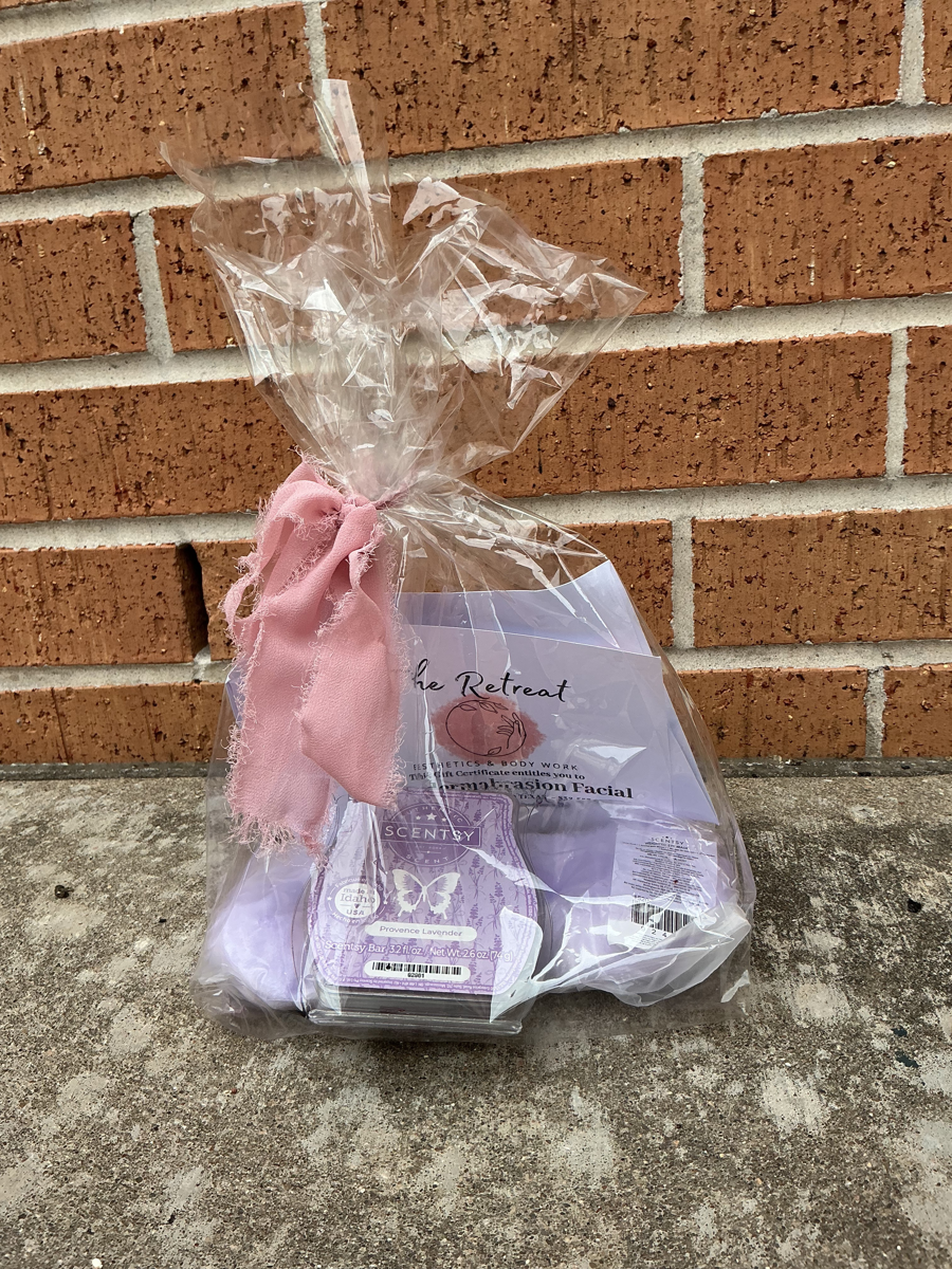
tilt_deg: -17.5
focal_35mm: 29
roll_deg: +5.1
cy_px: 634
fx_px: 1063
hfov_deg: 48.2
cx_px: 476
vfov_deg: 61.7
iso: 25
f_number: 1.8
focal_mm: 3
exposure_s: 1/816
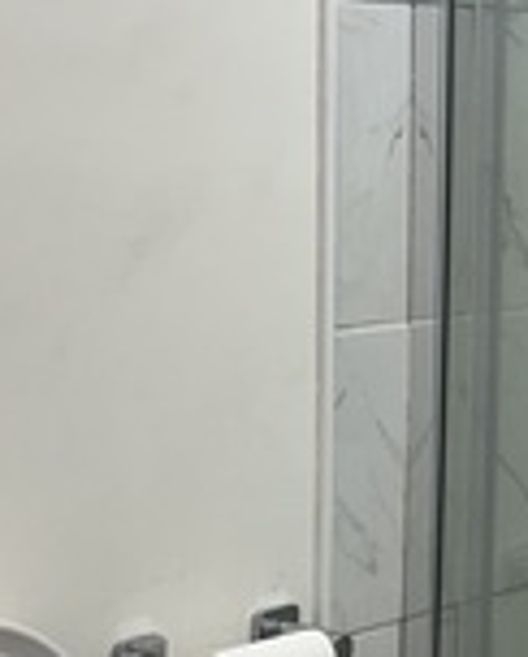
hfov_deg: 12.9
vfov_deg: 17.2
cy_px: 439
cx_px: 870
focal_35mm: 111
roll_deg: -3.7
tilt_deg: -12.1
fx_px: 2164
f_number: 1.5
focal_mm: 5.7
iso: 80
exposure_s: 1/120
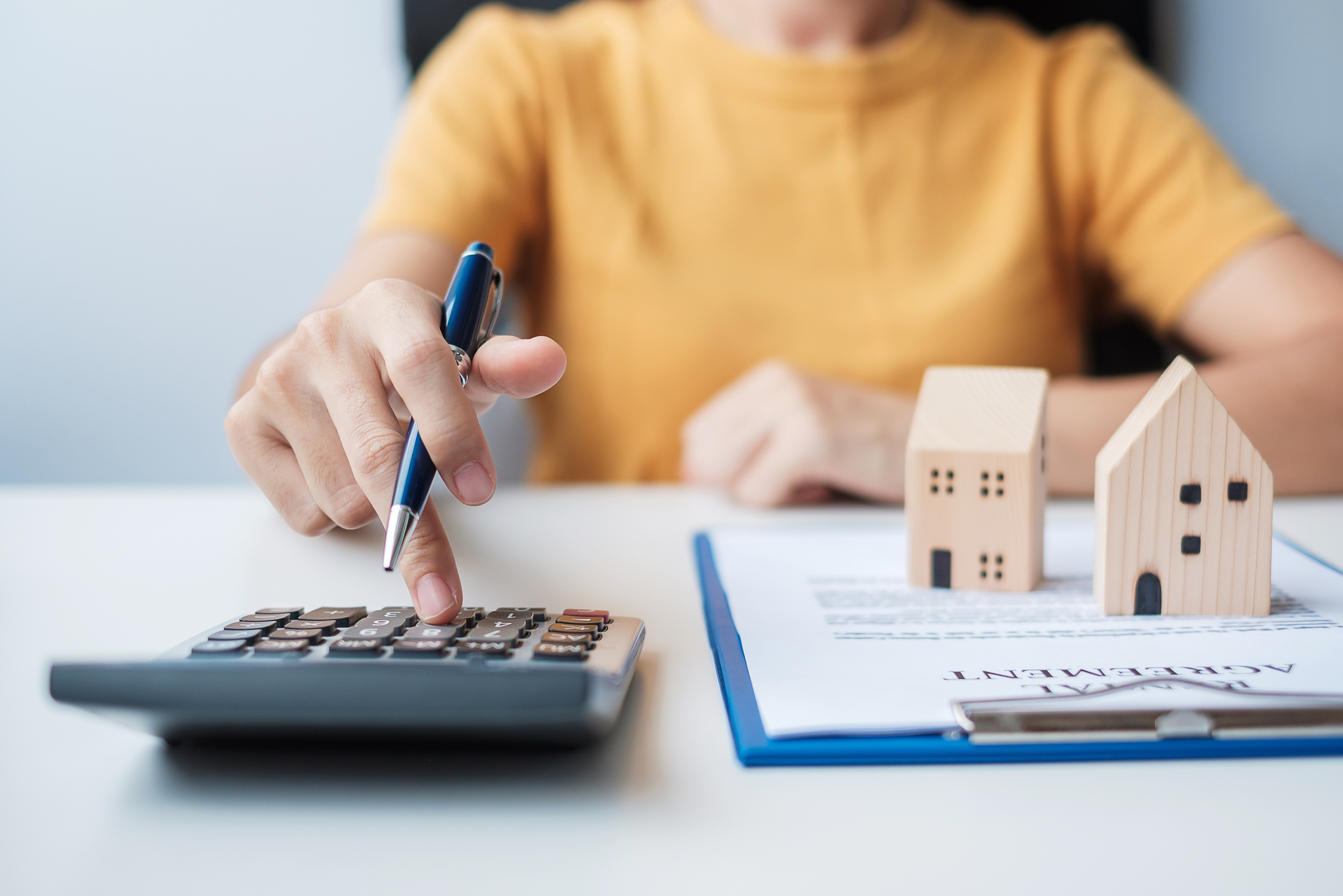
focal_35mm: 53
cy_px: 448
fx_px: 1977
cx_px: 672
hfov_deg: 37.5
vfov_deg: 25.5
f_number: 2
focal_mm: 35
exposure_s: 1/480
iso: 200
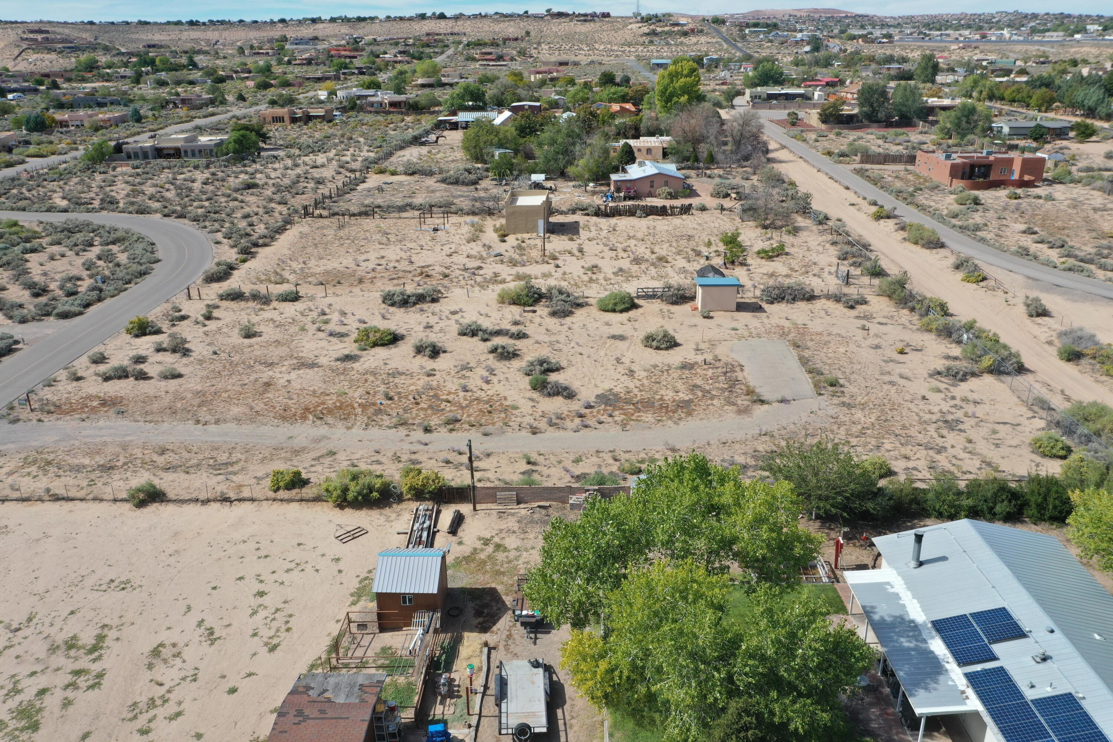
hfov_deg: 65.5
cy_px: 371
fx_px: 866
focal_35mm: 28
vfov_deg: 46.4
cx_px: 556
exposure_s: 1/400
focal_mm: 10.26
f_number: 6.3
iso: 100
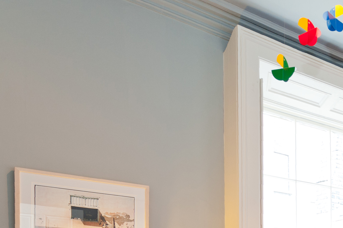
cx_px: 428
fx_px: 448
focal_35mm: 47
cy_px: 293
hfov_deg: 33.0
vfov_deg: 25.0
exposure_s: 1/5
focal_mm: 18
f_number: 8
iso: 320
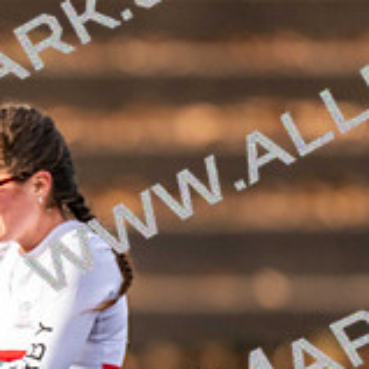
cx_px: -144
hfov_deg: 0.9
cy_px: 331
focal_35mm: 1859
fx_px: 22420
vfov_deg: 0.9
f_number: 4
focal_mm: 600
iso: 500
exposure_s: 1/2500
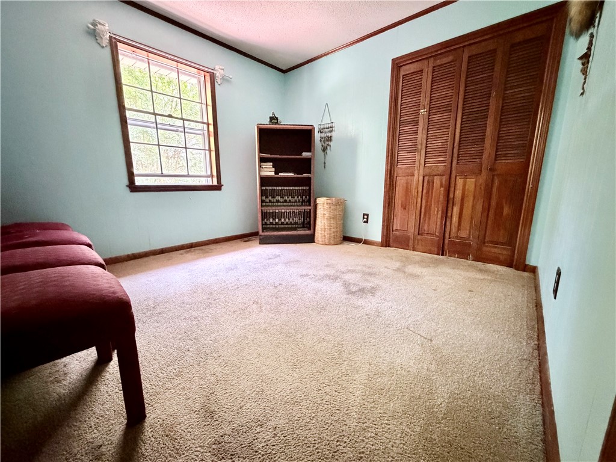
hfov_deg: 102.1
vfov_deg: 85.7
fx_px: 249
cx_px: 308
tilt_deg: -11.0
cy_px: 231
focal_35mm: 14
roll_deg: +0.8
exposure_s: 1/58
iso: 1250
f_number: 2.2
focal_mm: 2.22
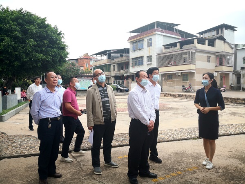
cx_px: 122
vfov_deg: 51.4
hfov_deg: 65.3
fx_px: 191
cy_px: 92
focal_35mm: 27
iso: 50
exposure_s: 1/50
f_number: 1.6
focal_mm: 3.95
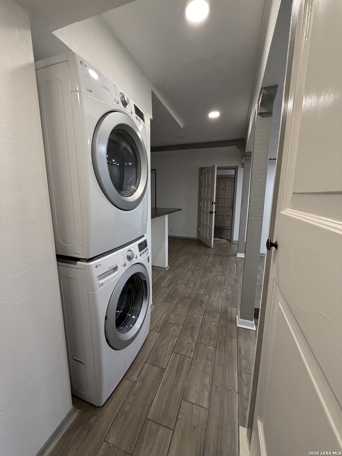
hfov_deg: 85.7
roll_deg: -0.9
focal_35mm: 14
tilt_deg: -10.4
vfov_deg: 102.1
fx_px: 184
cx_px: 171
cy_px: 228
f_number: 2.2
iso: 320
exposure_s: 1/120
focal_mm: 2.22
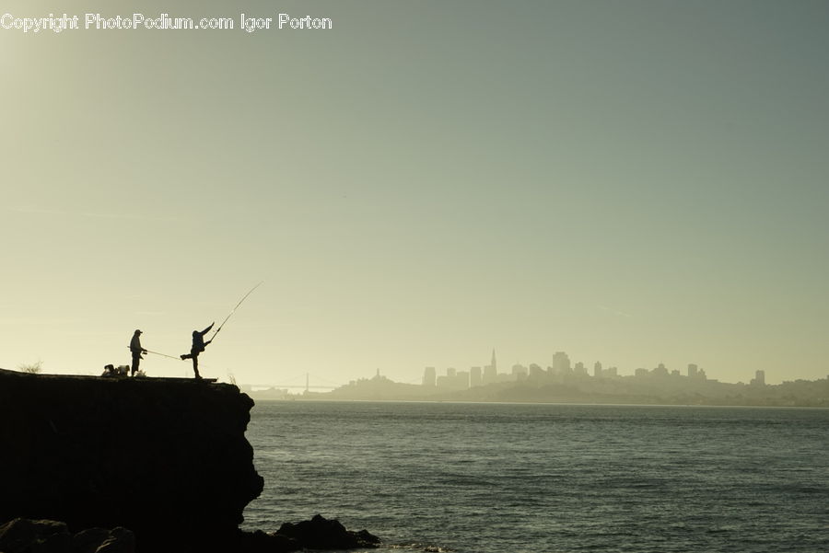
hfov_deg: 31.9
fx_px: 1451
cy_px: 276
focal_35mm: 63
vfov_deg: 21.6
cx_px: 414
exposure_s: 1/4000
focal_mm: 63
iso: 400
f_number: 8
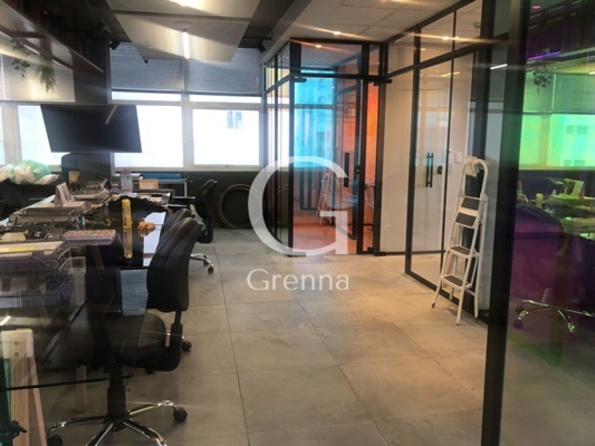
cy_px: 223
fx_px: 481
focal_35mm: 28
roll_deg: -0.7
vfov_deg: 49.8
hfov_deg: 63.4
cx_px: 298
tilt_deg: -9.6
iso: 40
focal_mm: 3.99
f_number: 1.8
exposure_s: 1/15
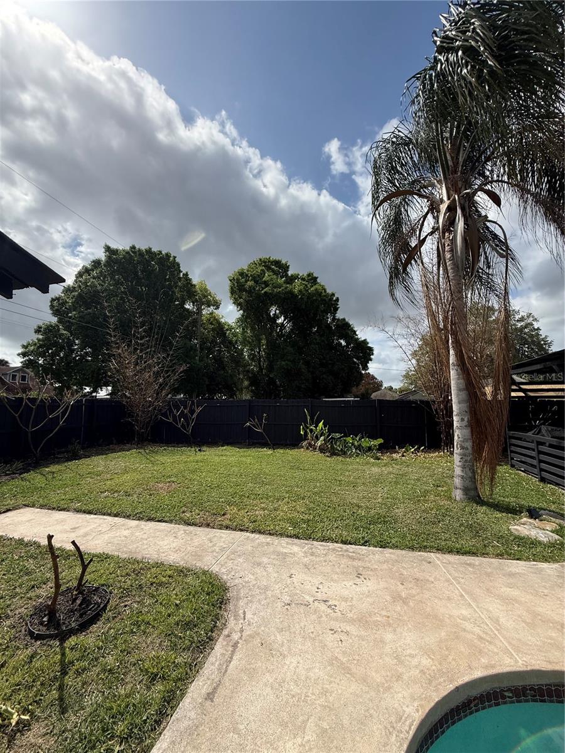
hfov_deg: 85.7
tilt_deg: +6.6
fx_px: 305
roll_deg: -0.3
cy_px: 376
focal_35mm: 14
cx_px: 282
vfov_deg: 102.1
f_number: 2.2
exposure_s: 1/3125
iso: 64
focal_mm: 2.22
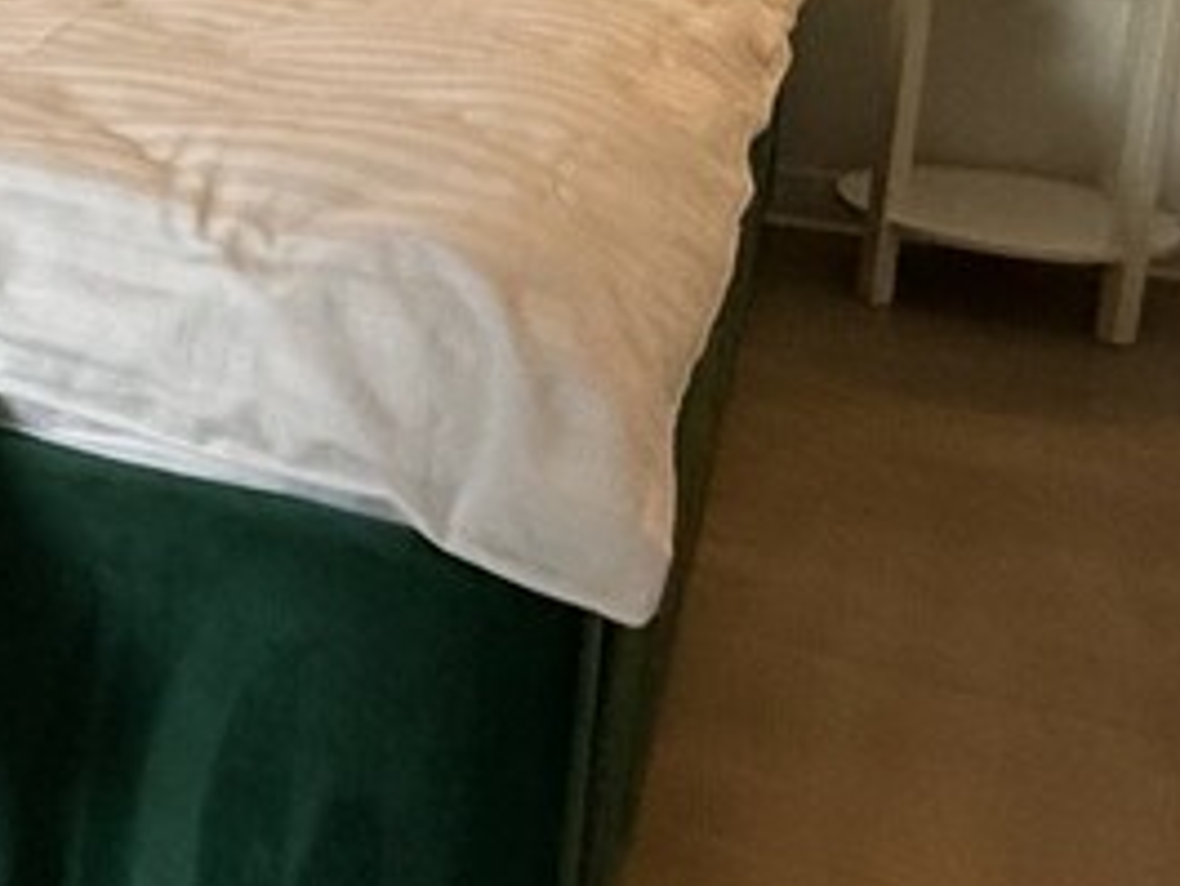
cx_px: -383
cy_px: -13
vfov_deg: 25.6
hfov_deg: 28.6
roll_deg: +1.0
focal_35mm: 54
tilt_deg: -11.0
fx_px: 1842
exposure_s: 1/50
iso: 500
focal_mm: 2.22
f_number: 2.2
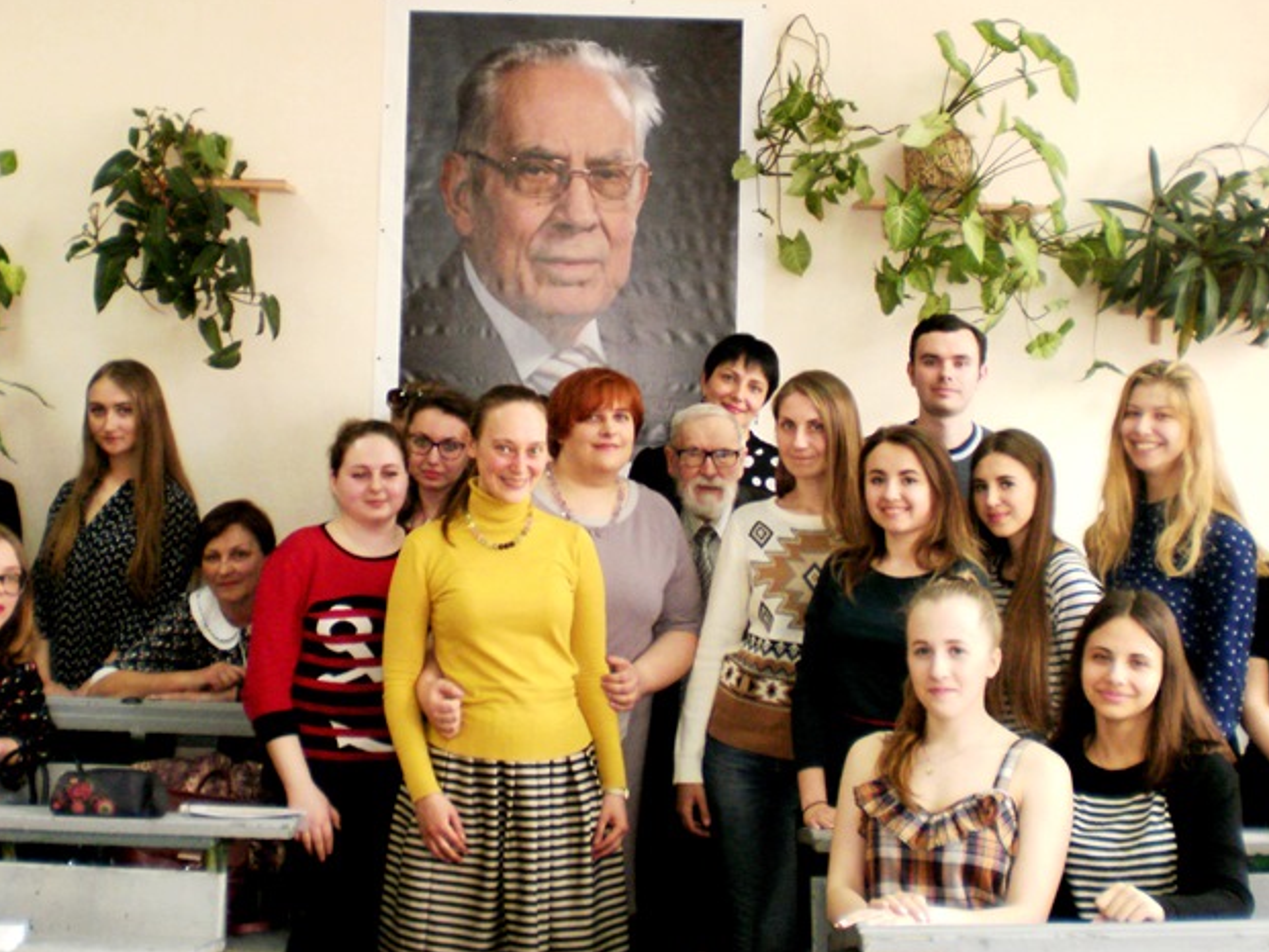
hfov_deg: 33.2
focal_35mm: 58
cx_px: 611
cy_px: 296
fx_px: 2127
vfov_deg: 25.1
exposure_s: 1/30
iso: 125
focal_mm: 6.3
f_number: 3.1
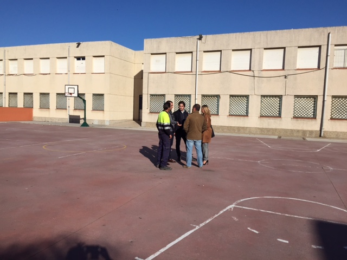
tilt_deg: -4.1
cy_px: 130
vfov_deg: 48.2
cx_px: 174
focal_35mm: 29
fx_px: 291
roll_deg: -1.0
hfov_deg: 61.7
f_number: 2.2
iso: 32
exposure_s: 1/4950
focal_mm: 4.15
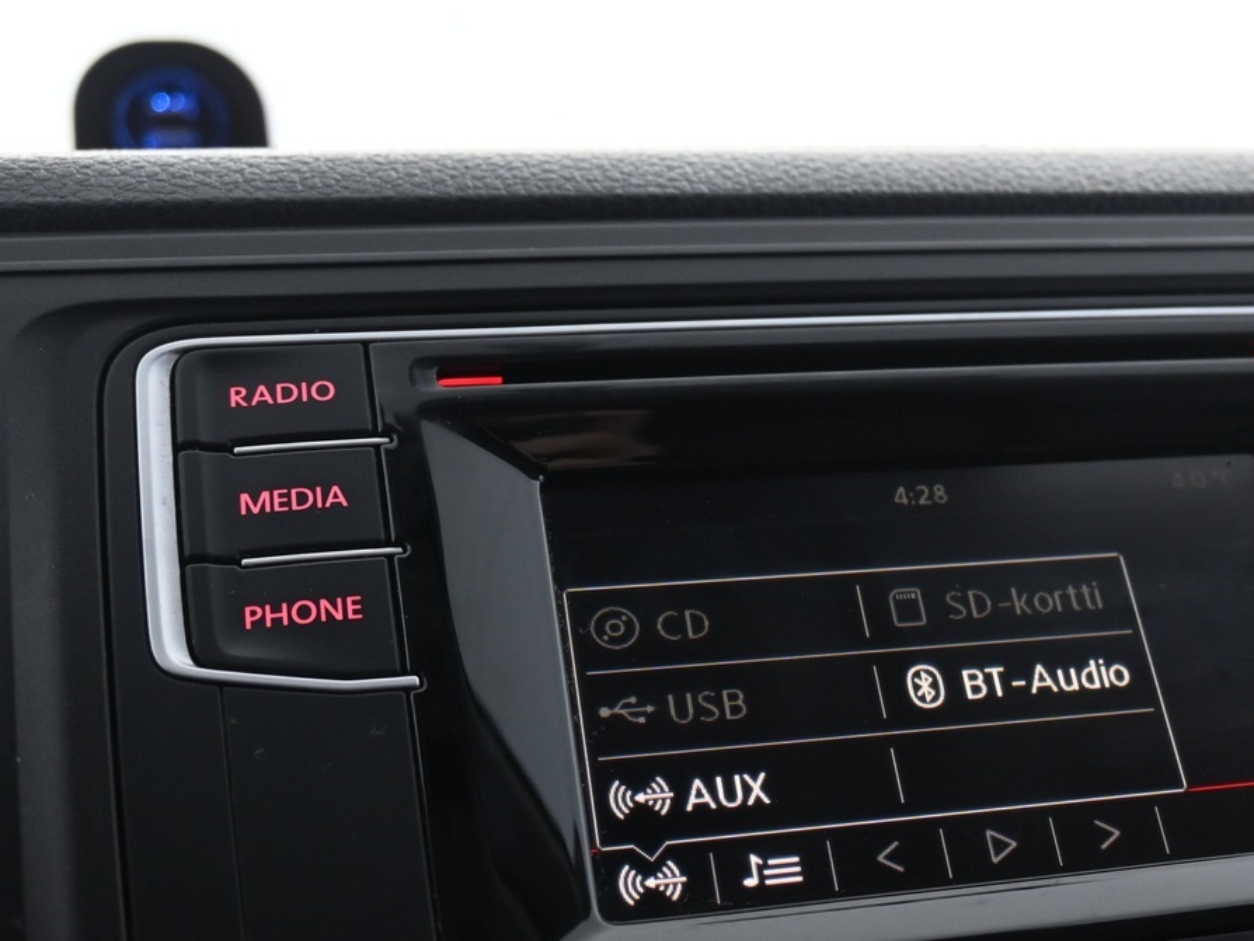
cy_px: 631
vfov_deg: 26.5
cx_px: 968
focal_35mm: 55
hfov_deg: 34.1
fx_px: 1988
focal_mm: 21
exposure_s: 1/30
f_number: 4
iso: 1100
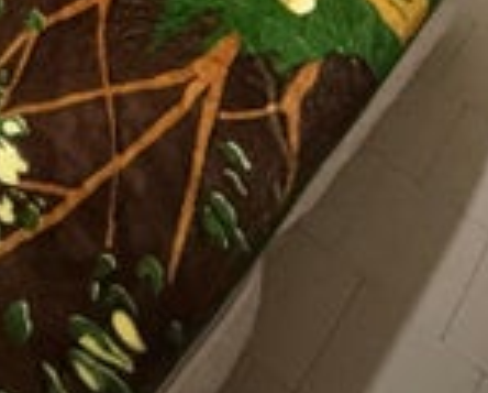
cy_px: -330
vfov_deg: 19.1
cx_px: 208
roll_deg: -0.5
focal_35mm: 59
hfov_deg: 31.8
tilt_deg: -25.8
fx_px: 854
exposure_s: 1/40
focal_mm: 2.22
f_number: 2.2
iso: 1250
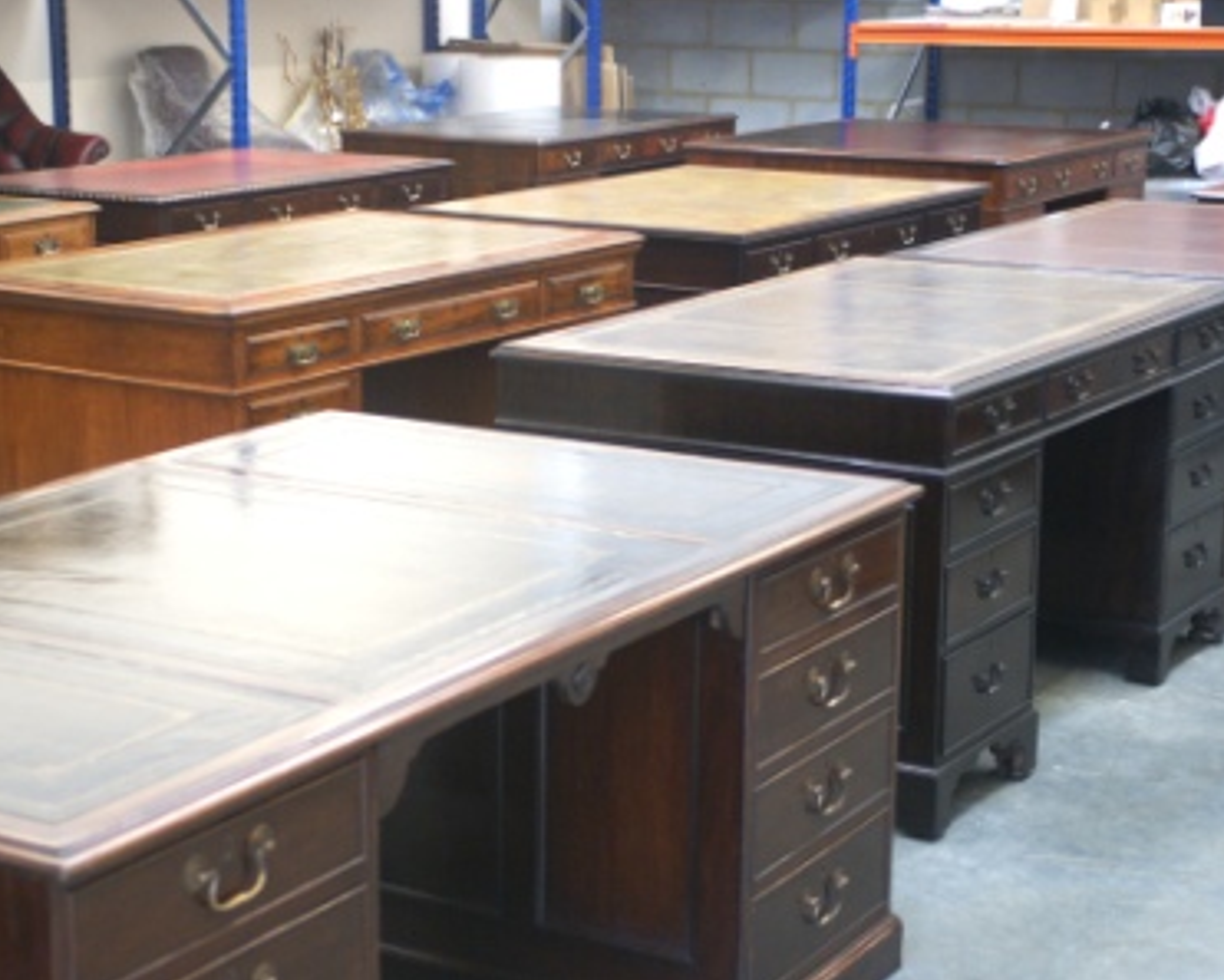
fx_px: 2464
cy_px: 492
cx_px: 495
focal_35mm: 68
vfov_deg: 22.5
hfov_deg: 27.8
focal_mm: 40
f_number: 4
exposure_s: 1/25
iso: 400
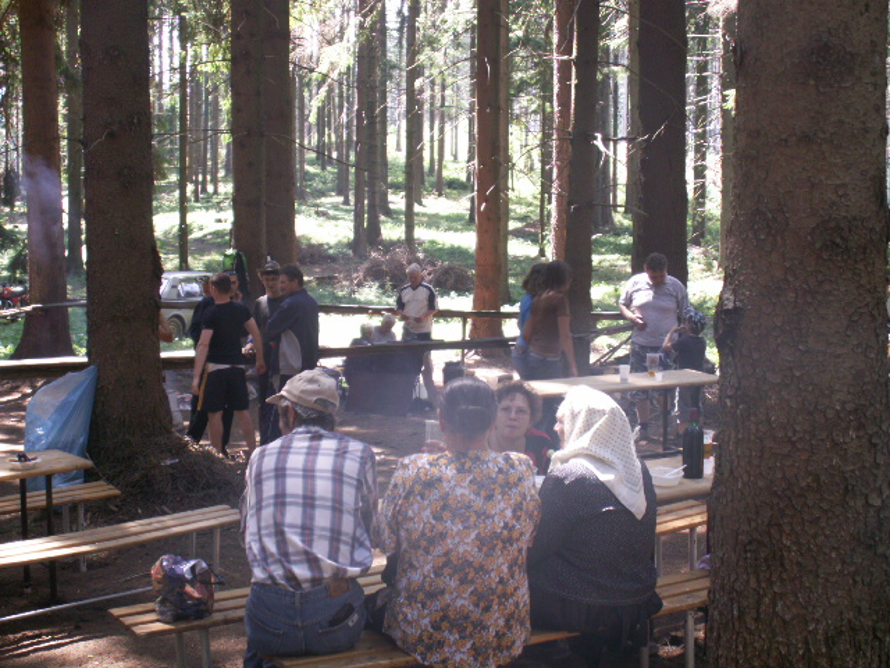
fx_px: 1286
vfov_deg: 29.1
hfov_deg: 38.2
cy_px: 334
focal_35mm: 50
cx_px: 445
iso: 50
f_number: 3.2
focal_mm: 8.4
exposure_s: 1/40
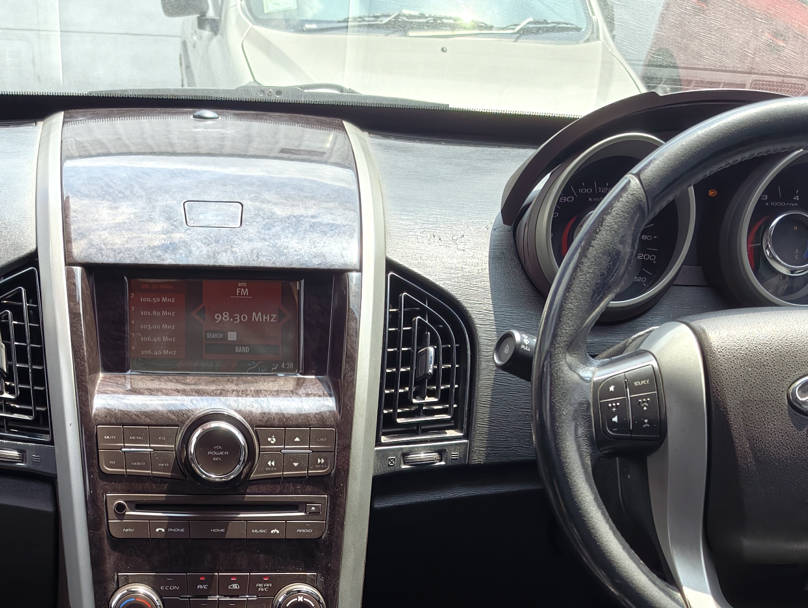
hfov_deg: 35.4
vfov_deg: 25.5
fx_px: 1262
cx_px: 319
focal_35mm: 54
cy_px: 632
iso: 50
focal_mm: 6.25
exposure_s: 1/120
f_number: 1.68
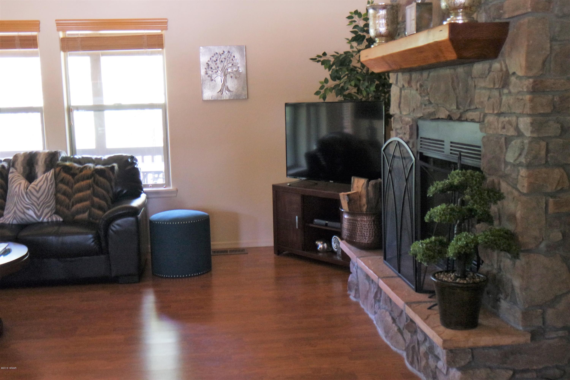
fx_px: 633
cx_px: 285
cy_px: 190
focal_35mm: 40
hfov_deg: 48.5
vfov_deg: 33.4
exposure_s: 1/15
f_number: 4
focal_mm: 15
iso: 1600
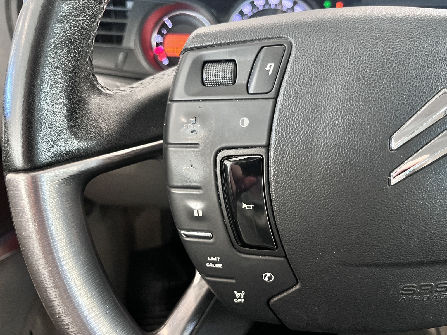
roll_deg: -2.0
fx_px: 336
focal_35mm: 26
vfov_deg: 53.1
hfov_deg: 67.3
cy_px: 168
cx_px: 224
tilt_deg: -33.2
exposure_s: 1/50
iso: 500
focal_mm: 5.1
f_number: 1.6
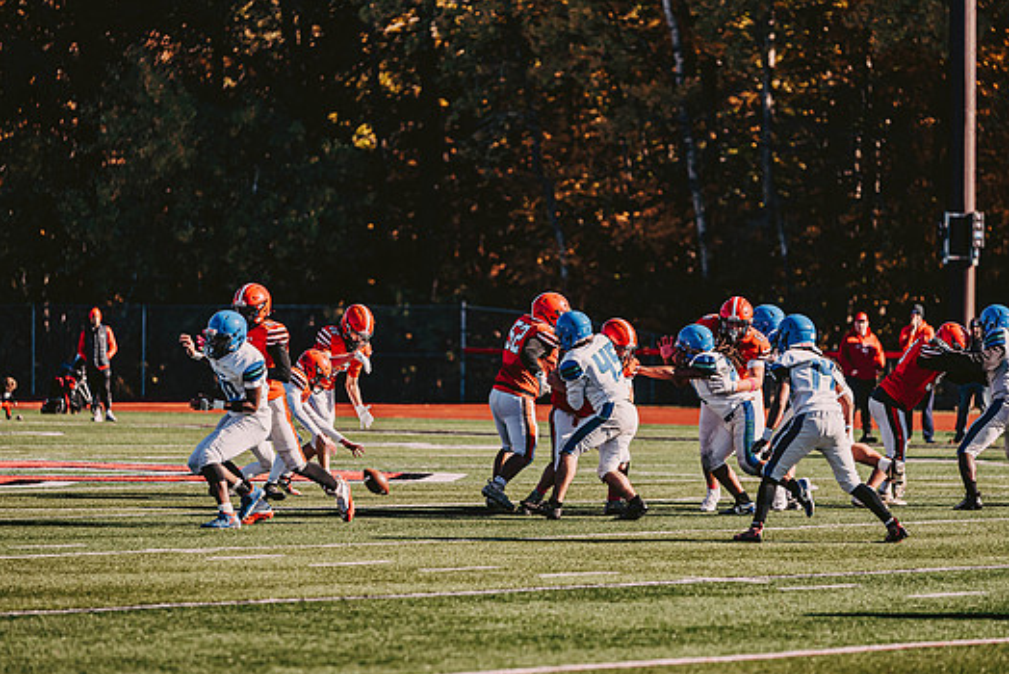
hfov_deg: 10.9
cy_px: 351
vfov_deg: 7.3
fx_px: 5272
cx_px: 541
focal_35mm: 188
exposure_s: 1/2500
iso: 250
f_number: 3.2
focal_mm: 170
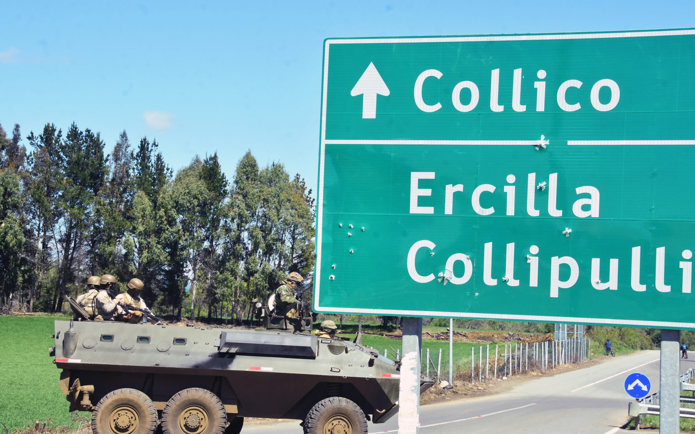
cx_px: 347
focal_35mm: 74
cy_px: 231
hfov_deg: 27.8
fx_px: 1402
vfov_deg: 17.6
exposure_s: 1/640
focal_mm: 48
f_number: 14
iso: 1250
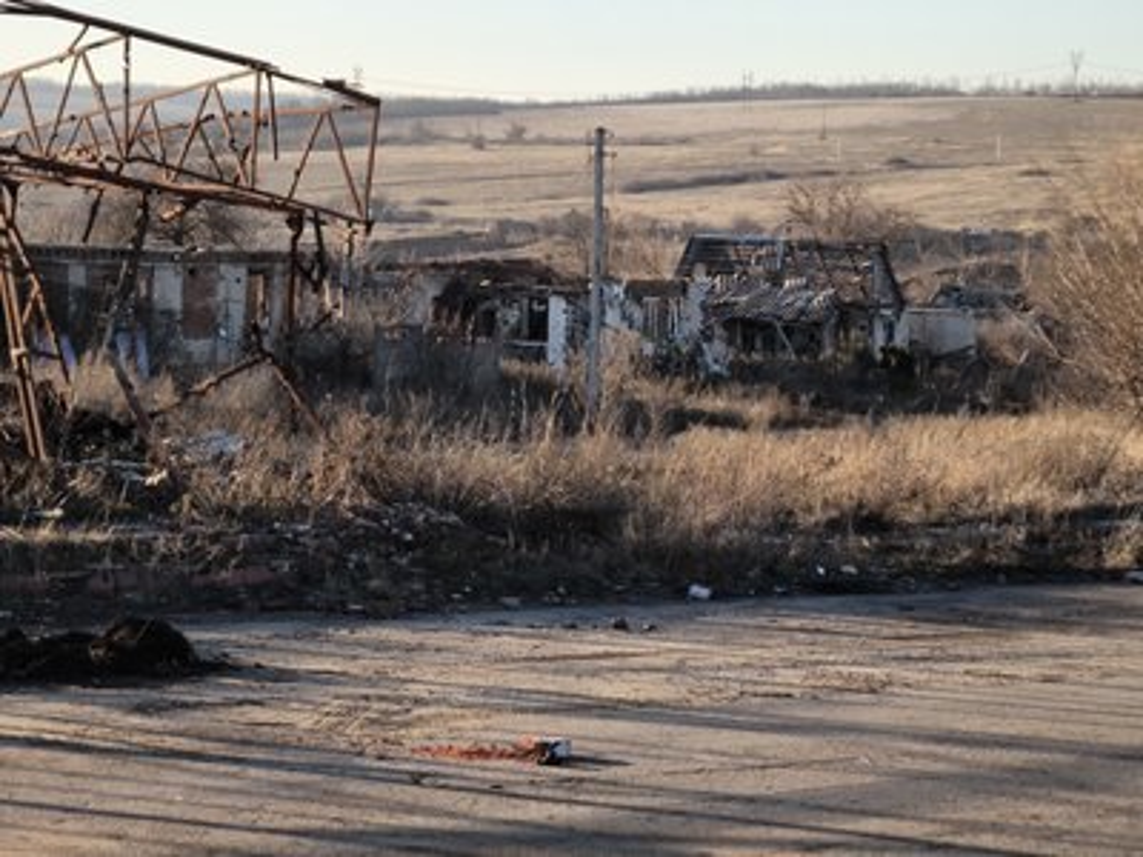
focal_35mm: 106
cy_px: 428
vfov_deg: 14.0
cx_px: 572
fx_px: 3500
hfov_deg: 18.5
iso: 50
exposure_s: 1/555
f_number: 1.9
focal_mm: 7.1
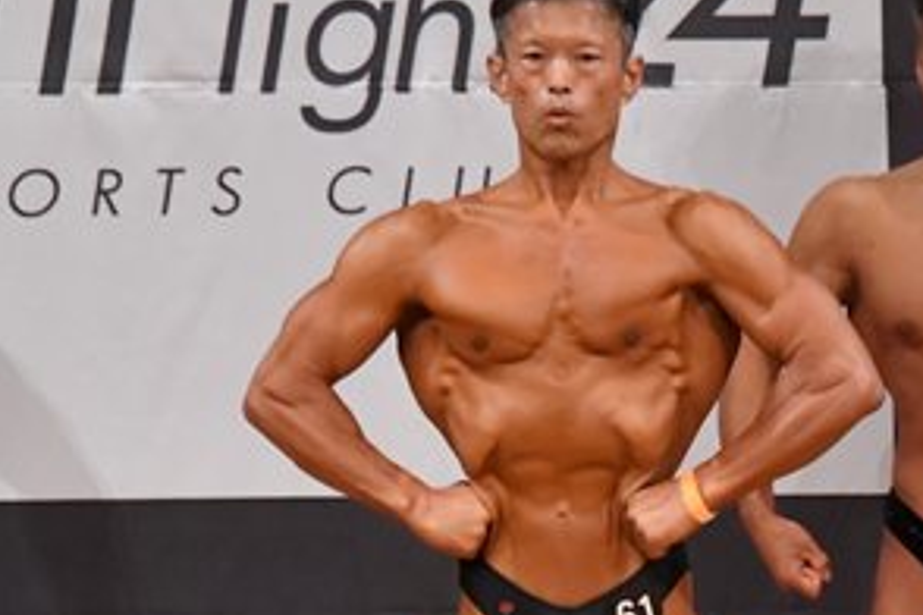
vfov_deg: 1.9
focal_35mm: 712
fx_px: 18253
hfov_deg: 2.9
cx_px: 761
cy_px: 618
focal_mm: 180
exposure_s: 1/400
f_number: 5.6
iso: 7200
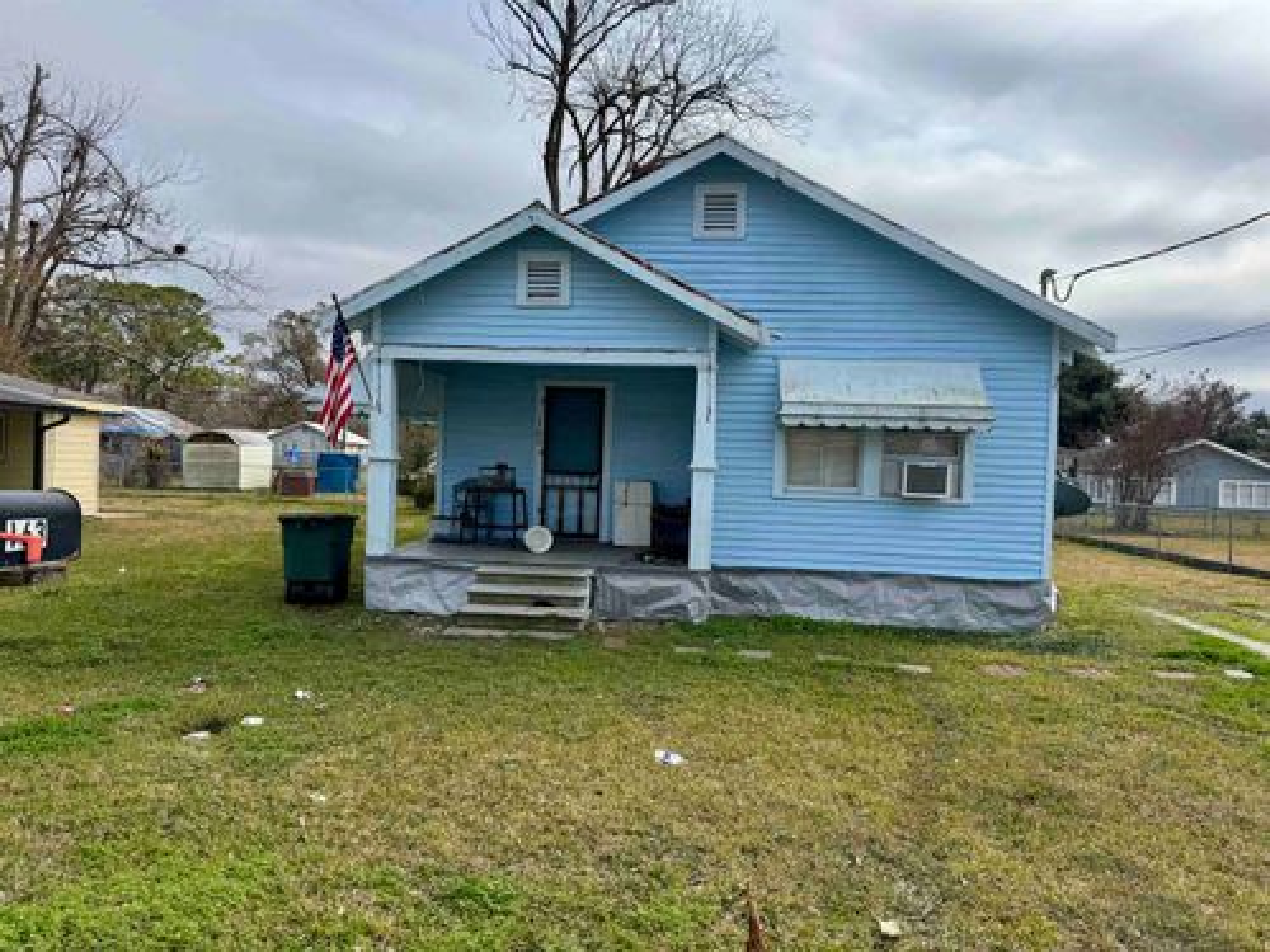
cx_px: 635
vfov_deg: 56.8
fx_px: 881
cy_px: 476
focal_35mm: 24
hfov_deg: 71.6
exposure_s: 1/5814
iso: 80
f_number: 1.78
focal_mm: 6.76
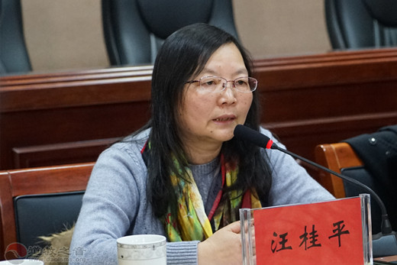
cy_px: 132
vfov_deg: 19.5
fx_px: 772
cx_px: 198
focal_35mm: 70
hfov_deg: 28.8
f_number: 4
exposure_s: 1/80
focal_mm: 70
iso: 4000
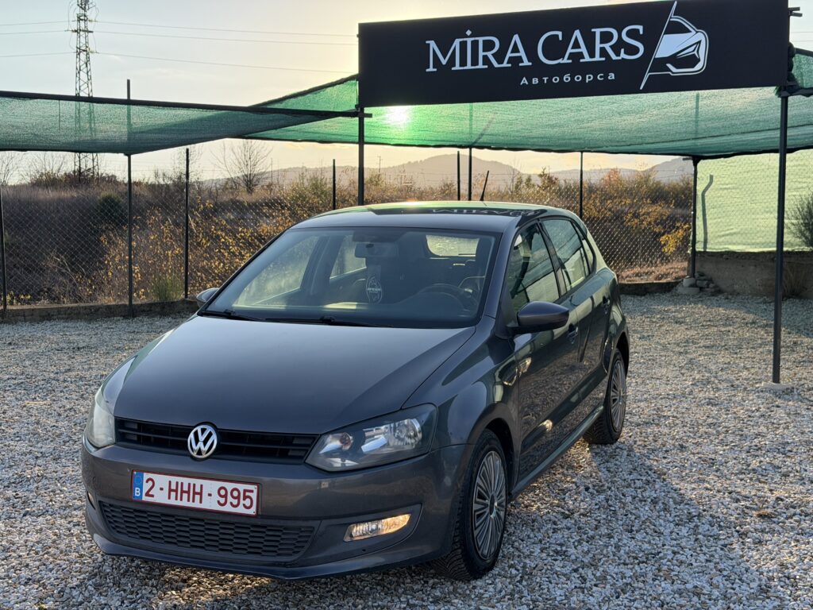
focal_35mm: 48
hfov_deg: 39.7
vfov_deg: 30.3
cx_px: 406
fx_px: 1127
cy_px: 305
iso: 100
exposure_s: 1/2146
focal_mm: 6.76
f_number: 1.78
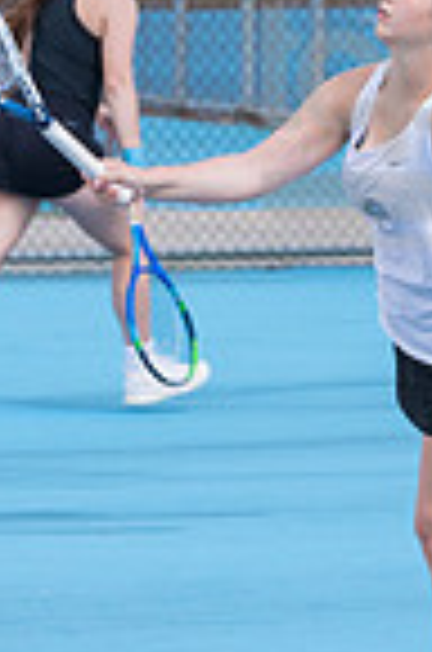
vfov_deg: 3.3
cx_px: 367
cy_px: 126
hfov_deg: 2.2
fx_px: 11358
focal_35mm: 628
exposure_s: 1/1600
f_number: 5.6
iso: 320
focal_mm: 135
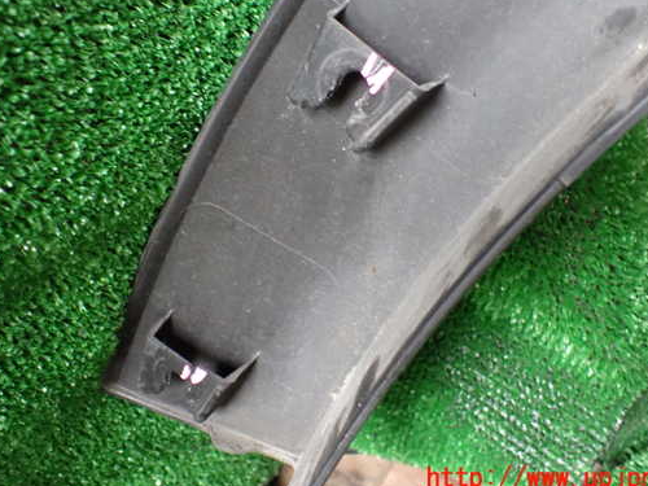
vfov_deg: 39.5
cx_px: 330
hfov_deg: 51.4
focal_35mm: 36
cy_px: 203
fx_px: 674
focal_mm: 5.4
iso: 800
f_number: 2.3
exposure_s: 1/30
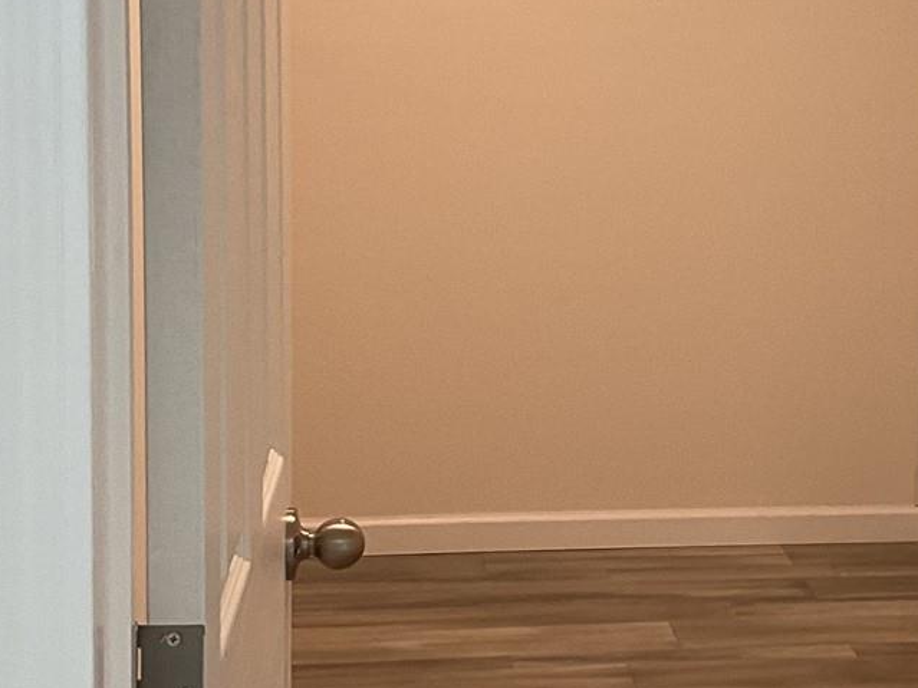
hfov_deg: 20.7
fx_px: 2466
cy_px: 282
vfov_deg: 15.9
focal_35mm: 93
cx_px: 794
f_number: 1.8
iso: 50
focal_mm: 3
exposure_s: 1/60
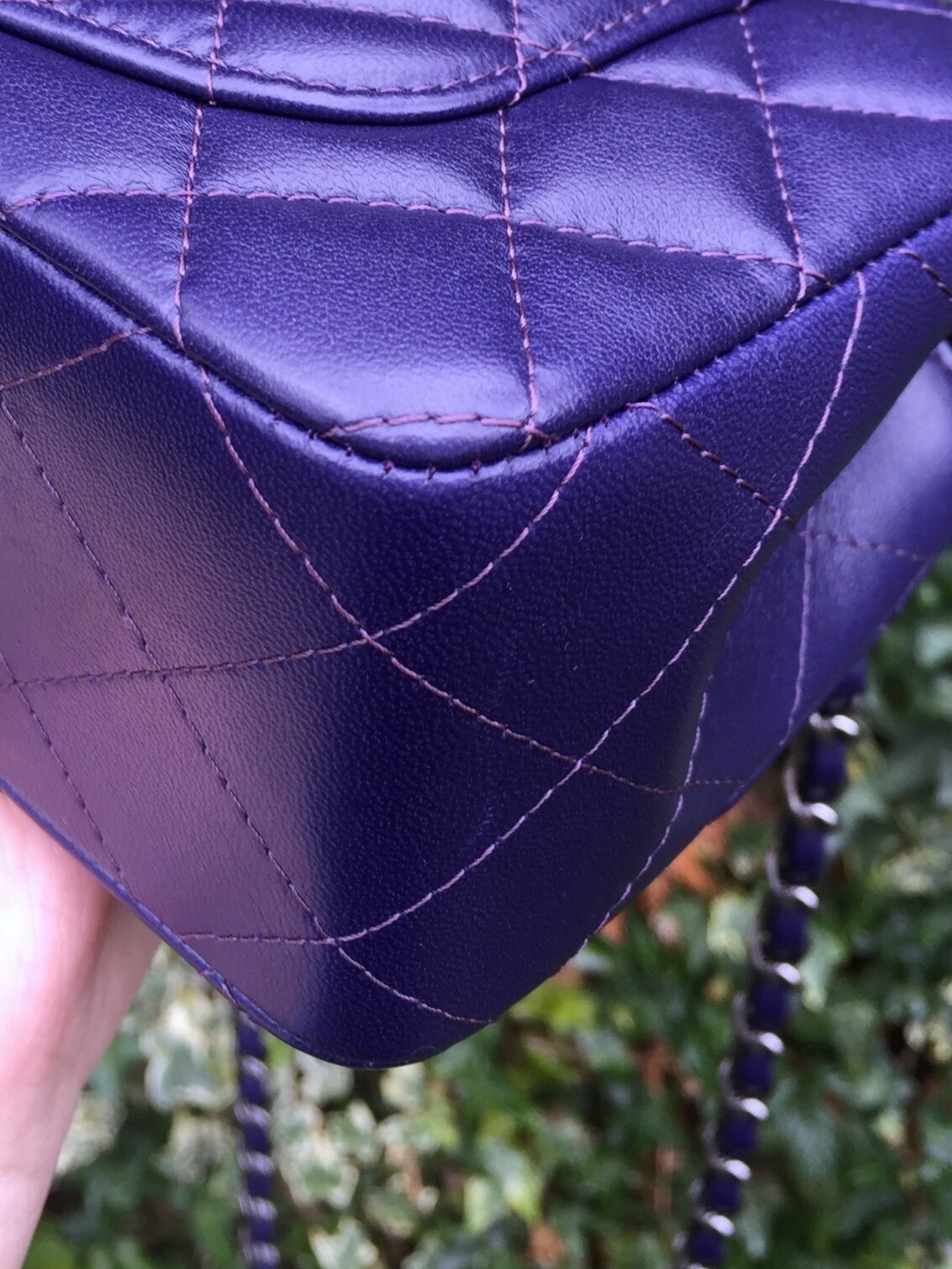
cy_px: 323
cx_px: 376
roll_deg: +3.8
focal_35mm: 49
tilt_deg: -26.3
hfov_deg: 29.6
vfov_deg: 38.0
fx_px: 1797
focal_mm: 4.15
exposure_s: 1/60
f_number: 2.2
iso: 32
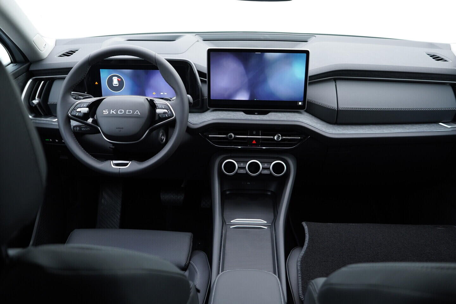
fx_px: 456
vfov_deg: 36.9
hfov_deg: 53.1
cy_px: 152
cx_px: 228
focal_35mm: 36
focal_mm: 24
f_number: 2.8
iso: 250
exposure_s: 1/40
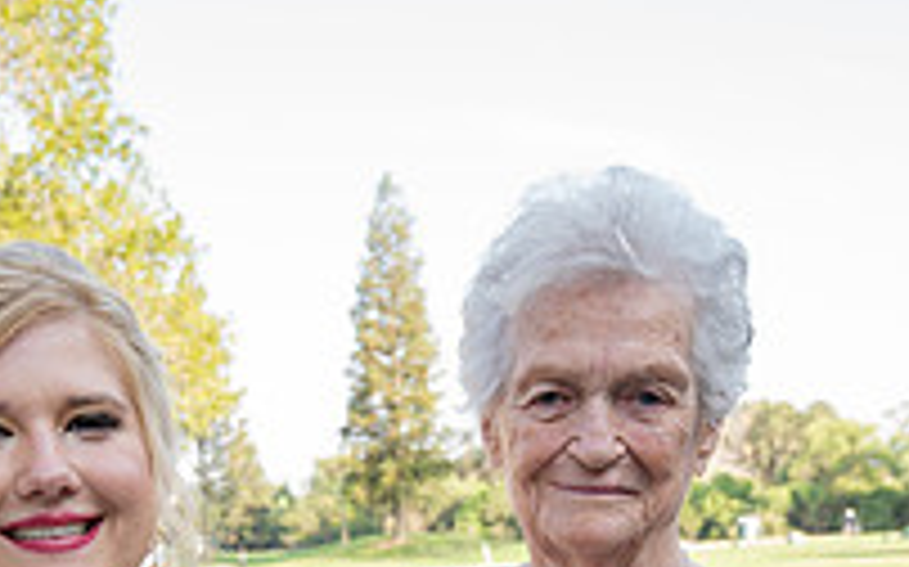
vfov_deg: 19.5
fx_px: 1461
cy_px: 819
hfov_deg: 33.9
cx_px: 238
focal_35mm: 59
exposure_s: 1/80
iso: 160
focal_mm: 26
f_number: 4.5
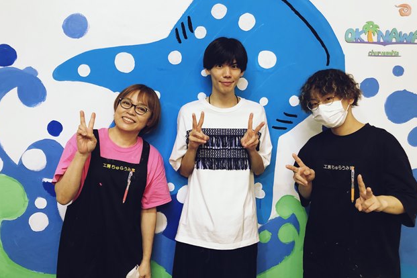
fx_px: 347
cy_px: 118
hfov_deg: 61.9
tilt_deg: -6.0
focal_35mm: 30
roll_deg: -1.0
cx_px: 210
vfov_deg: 43.5
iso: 40
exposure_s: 1/15
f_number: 1.8
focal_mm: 3.99
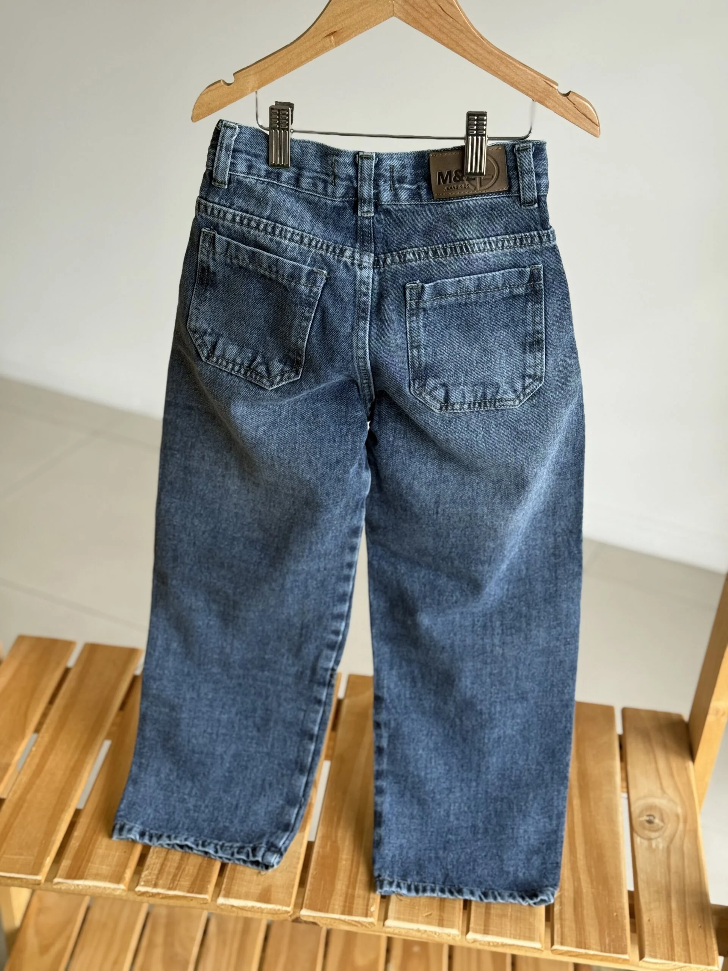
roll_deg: -2.5
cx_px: 364
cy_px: 486
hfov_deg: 30.3
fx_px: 1346
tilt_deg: -29.0
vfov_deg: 39.7
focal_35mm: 48
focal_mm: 6.76
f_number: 1.78
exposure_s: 1/112
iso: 100
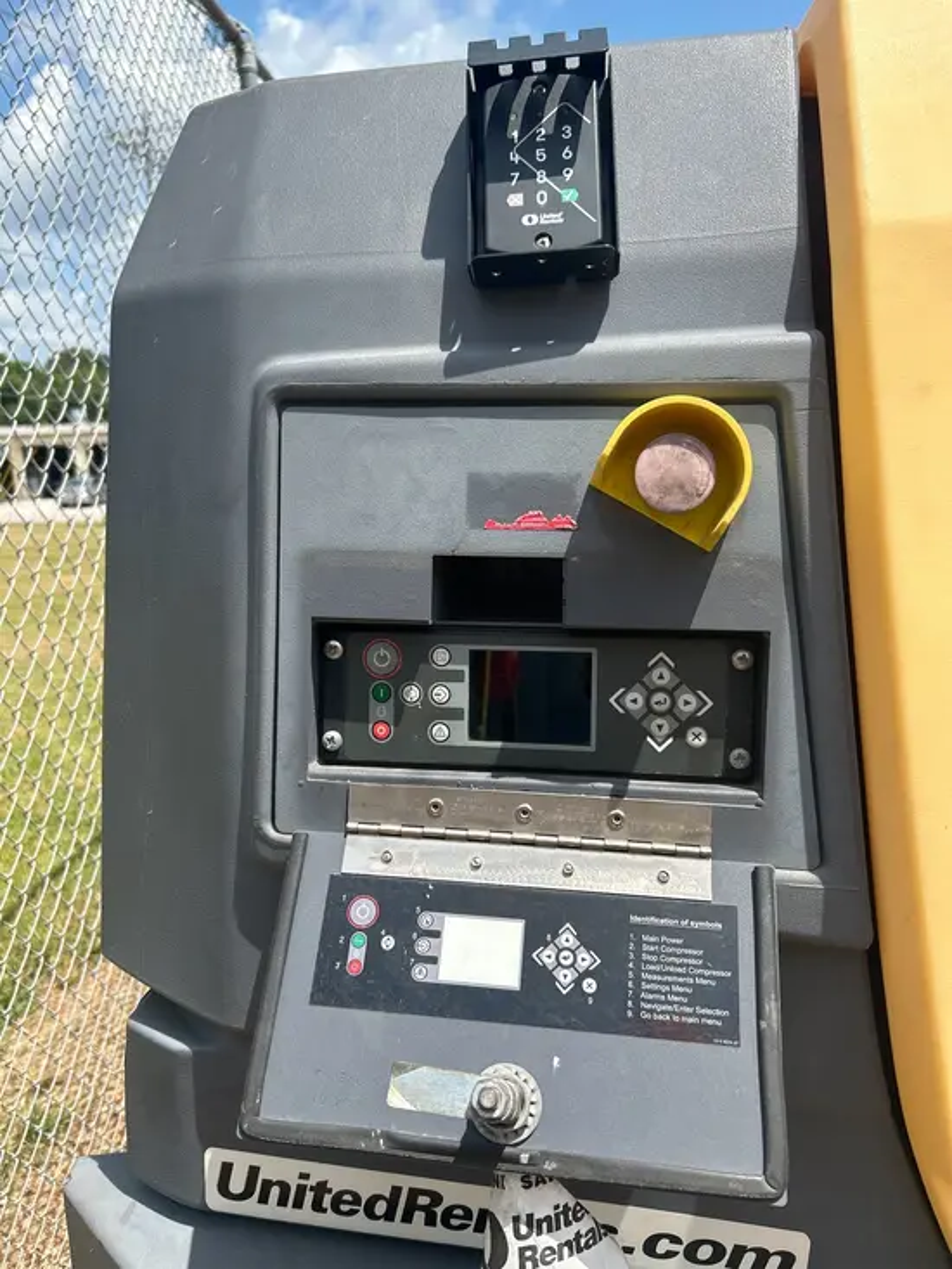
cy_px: 634
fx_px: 953
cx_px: 476
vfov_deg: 67.3
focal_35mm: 26
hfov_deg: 53.1
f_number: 1.5
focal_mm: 5.7
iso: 50
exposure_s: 1/2841
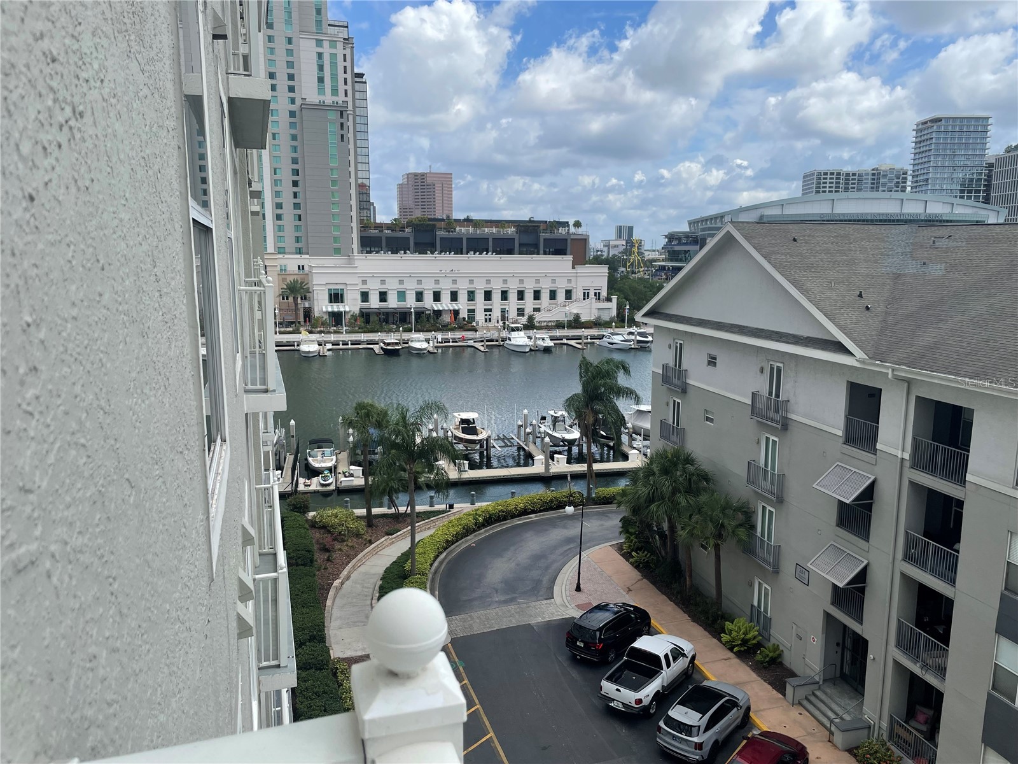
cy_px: 382
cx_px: 509
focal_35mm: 26
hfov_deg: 67.3
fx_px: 765
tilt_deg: -9.9
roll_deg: +0.7
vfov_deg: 53.1
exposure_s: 1/3509
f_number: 1.6
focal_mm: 4.2
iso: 32
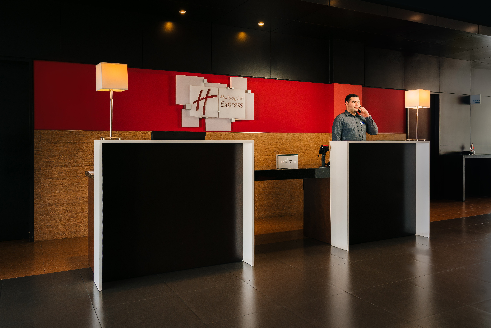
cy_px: 164
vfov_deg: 45.0
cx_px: 246
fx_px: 395
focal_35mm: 29
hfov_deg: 63.7
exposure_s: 1/10
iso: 320
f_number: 4.5
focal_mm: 29
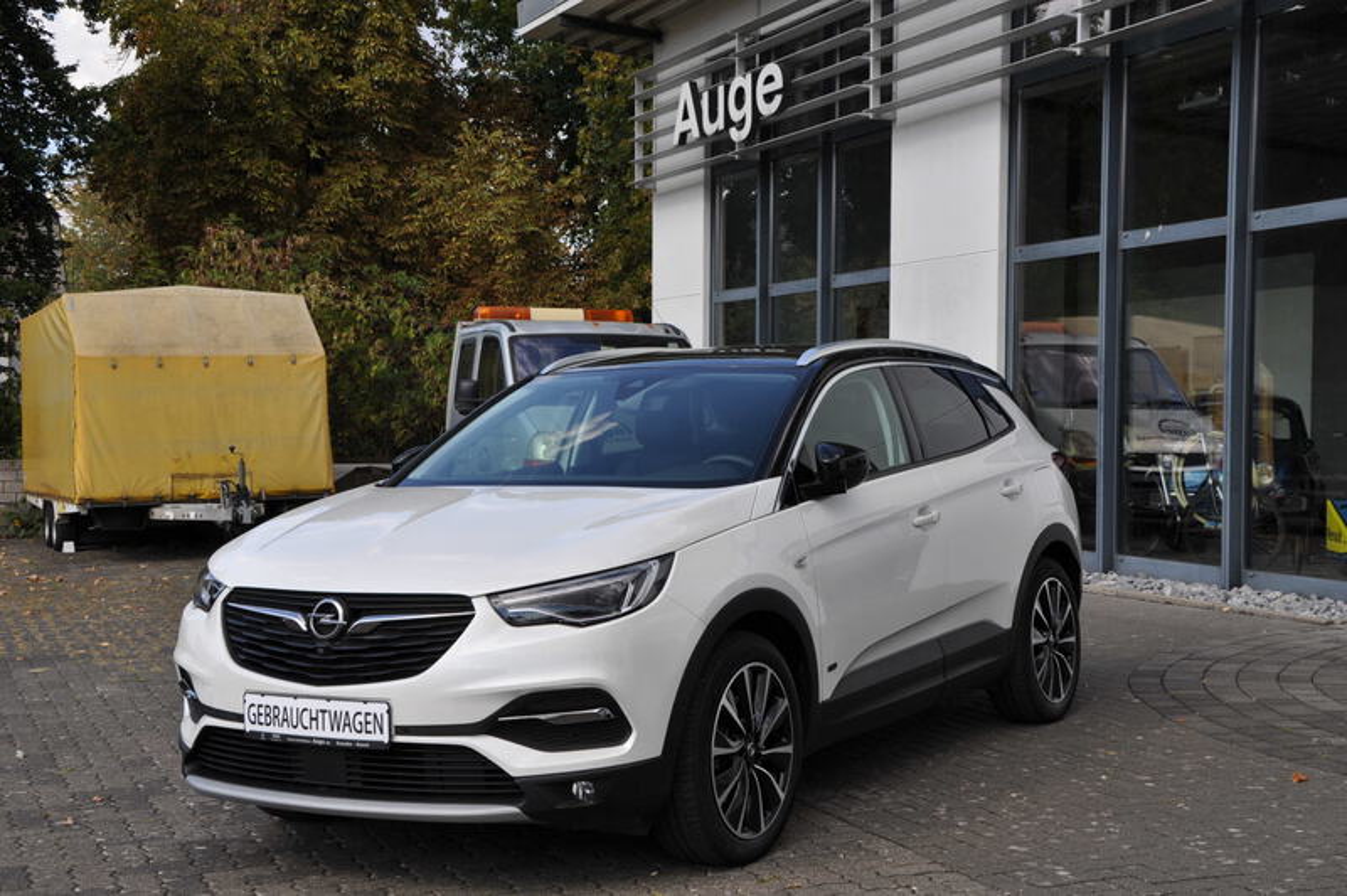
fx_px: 1963
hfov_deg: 37.9
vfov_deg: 25.7
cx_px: 674
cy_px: 448
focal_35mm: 52
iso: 200
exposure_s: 1/250
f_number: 8
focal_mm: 35
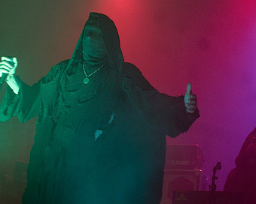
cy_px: 117
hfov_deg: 26.2
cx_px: 72
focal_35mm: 72
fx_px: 546
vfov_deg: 21.2
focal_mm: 30
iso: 1000
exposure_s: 1/20
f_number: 4.5
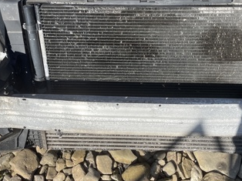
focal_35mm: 51
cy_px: 70
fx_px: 356
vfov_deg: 28.4
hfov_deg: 37.3
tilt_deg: -50.9
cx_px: 150
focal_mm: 5.1
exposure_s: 1/1739
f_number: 1.6
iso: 32
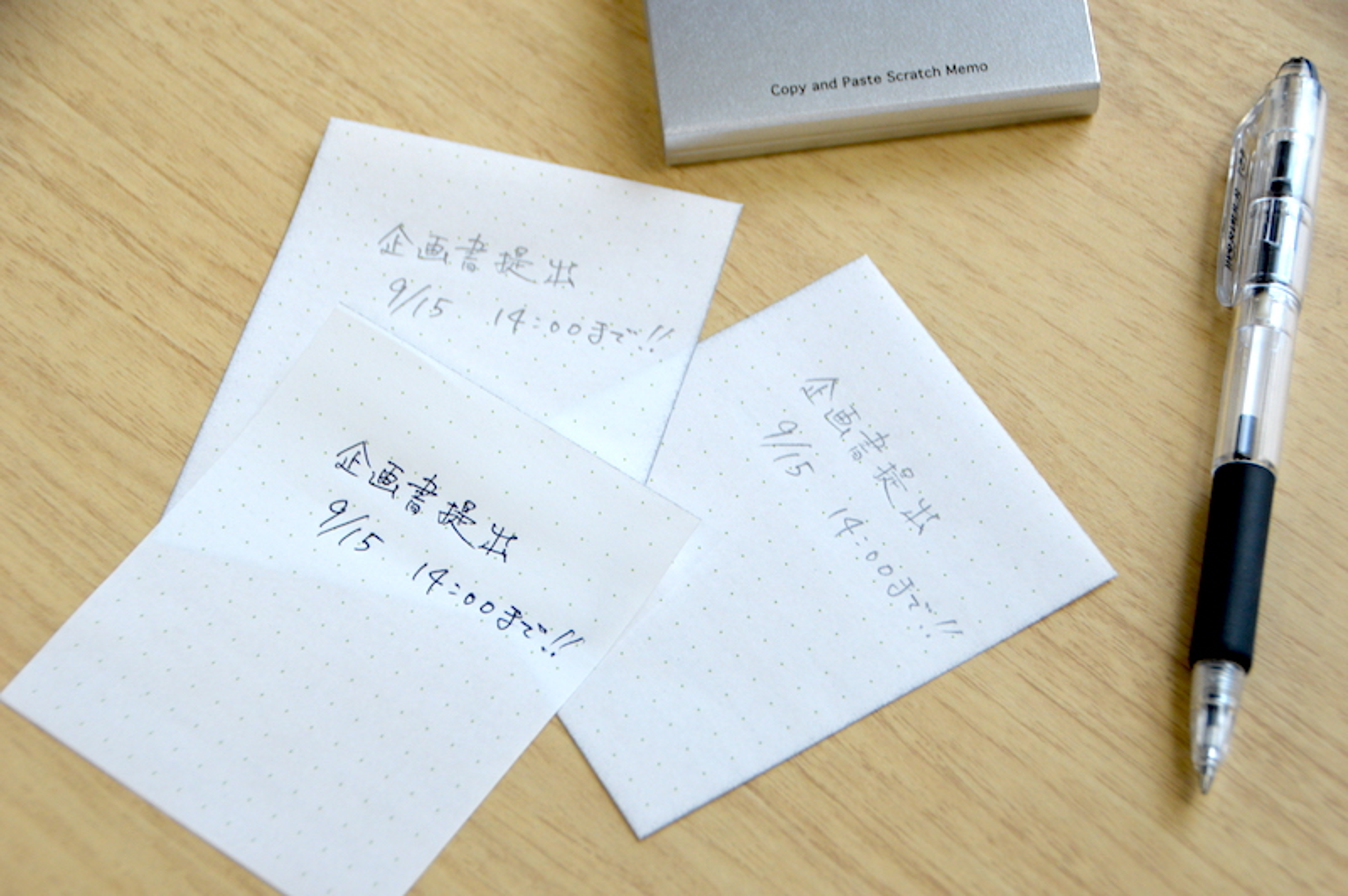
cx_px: 674
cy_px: 448
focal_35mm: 93
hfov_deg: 21.9
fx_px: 3479
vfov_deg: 14.7
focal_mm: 62
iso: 360
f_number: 5.6
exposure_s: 1/125
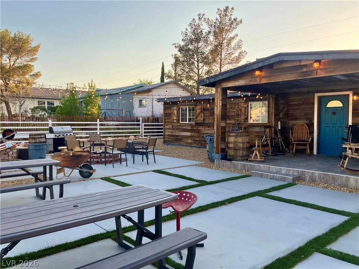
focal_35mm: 28
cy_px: 134
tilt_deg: -1.8
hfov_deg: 63.4
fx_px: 290
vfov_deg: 49.7
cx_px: 180
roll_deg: -0.3
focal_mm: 3.99
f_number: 1.8
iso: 32
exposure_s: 1/534
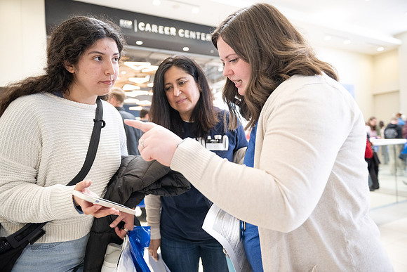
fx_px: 271
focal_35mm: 24
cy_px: 136
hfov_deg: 73.7
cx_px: 204
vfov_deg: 53.2
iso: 2500
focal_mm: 24
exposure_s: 1/400
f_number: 2.8
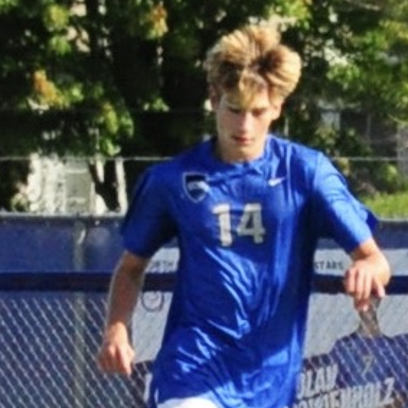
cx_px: 32
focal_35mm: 918
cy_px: 495
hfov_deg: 1.9
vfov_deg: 1.9
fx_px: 12241
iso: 1100
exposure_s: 1/3200
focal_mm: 140
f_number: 5.6
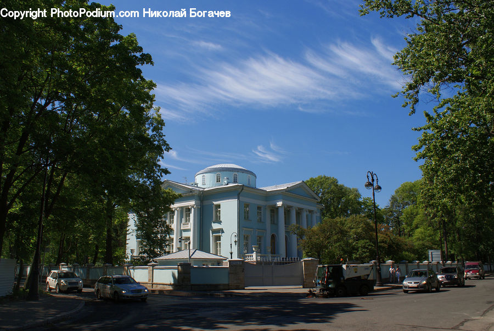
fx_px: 371
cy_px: 166
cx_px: 247
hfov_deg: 67.3
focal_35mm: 27
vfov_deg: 48.0
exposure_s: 1/80
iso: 100
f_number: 9
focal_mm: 18
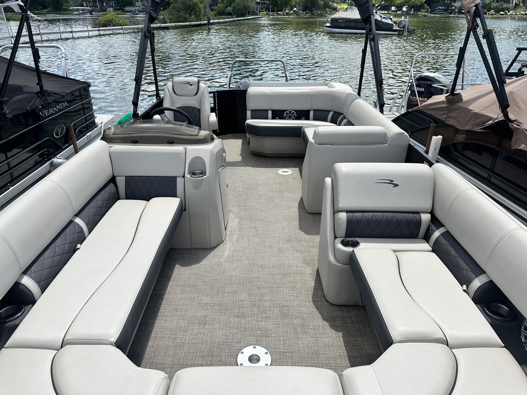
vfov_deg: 56.8
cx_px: 264
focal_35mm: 24
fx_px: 365
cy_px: 198
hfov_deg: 71.6
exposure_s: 1/4545
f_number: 1.78
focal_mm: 6.86
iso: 80
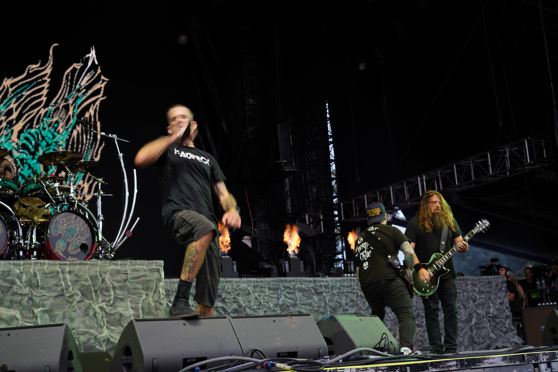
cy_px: 186
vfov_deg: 26.0
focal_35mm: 52
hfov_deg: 38.2
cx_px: 279
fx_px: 806
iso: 125
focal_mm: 52
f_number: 4
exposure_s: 1/60
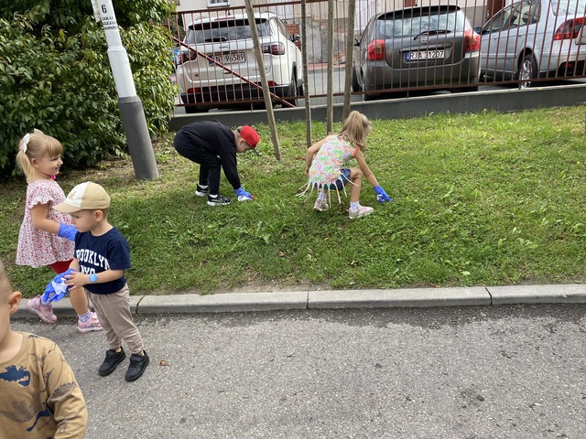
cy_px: 220
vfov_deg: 53.1
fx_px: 440
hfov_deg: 67.3
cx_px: 293
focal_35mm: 26
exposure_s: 1/497
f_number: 1.8
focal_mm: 4.25
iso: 32
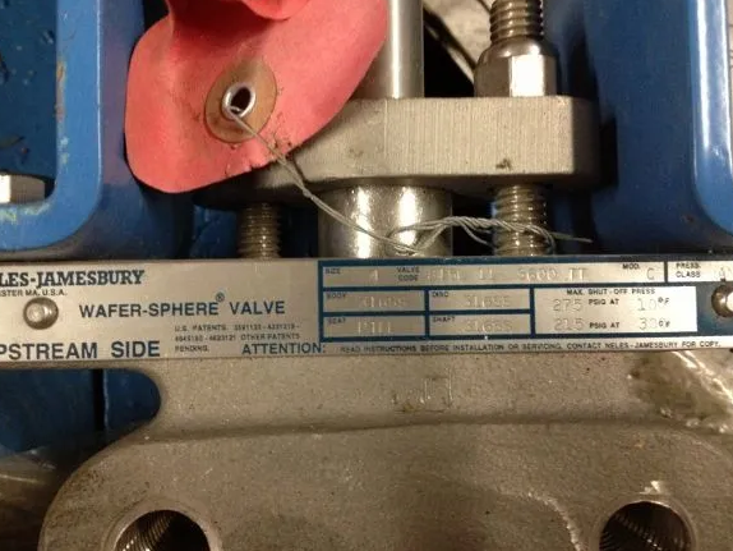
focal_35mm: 39
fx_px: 826
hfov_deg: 47.8
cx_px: 354
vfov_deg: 36.8
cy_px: 276
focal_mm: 4.28
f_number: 2.4
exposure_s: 1/20
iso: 400
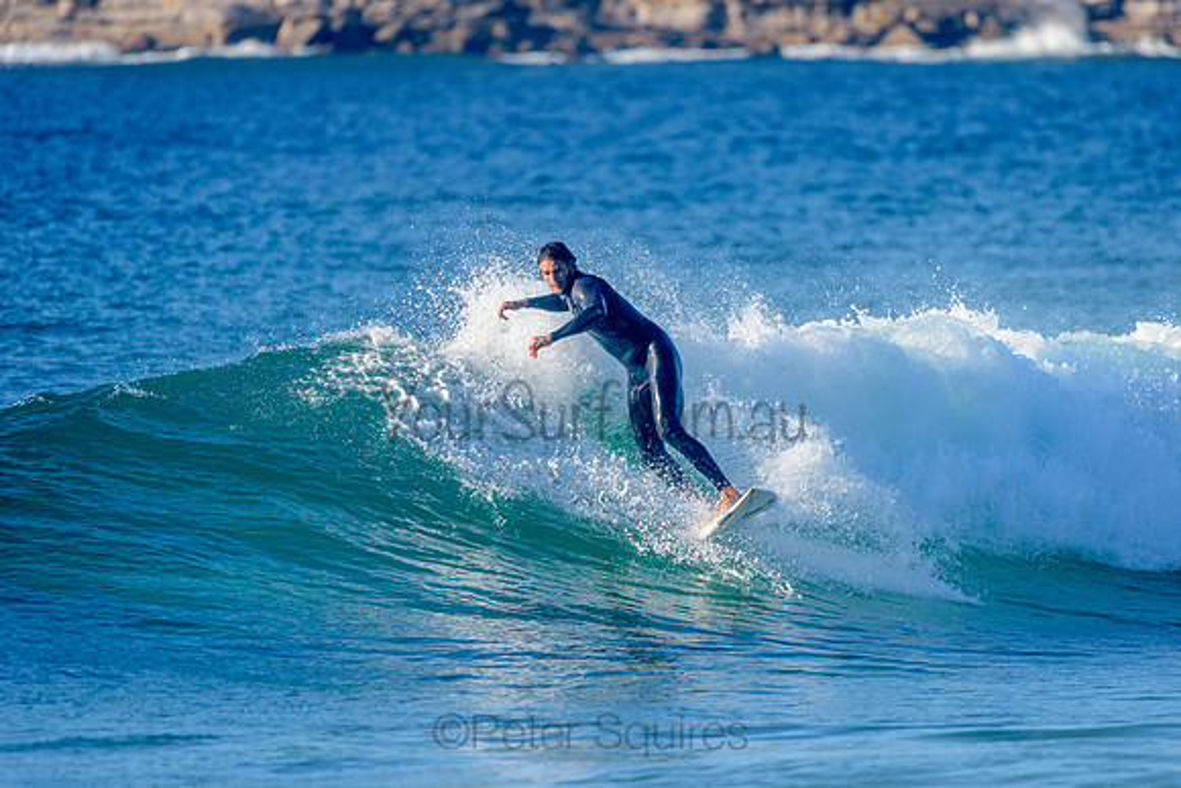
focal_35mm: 500
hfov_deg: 4.1
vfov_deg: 2.7
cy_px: 394
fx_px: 16415
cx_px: 590
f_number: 5.6
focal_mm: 500
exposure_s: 1/2000
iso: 360
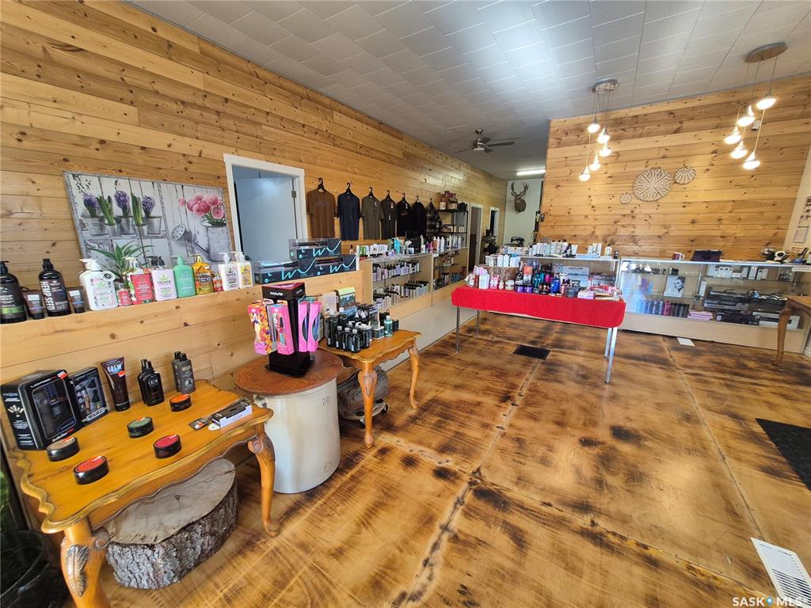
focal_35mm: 13
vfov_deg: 89.9
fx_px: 305
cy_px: 304
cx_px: 406
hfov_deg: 106.2
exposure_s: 1/60
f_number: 2.2
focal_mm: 1.74
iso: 125
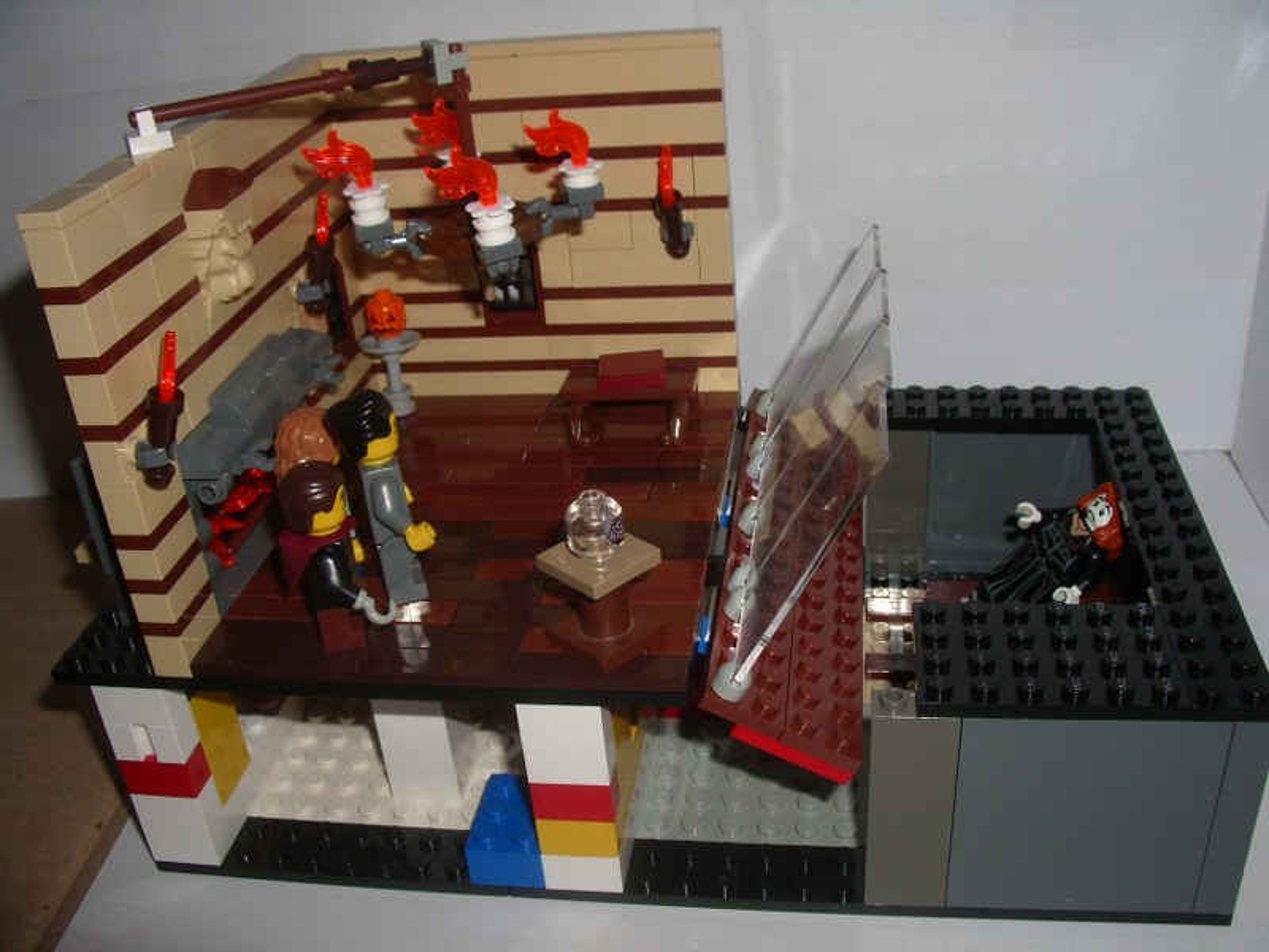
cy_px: 476
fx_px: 1283
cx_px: 634
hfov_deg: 52.6
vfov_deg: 40.7
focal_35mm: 35
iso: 80
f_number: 4.3
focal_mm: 5.8
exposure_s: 1/60
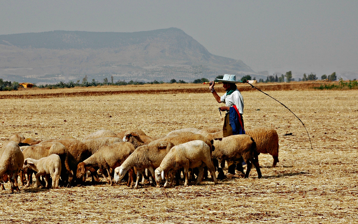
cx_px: 152
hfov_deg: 13.9
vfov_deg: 8.7
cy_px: 123
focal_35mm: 150
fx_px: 1464
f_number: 8
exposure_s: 1/800
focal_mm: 80
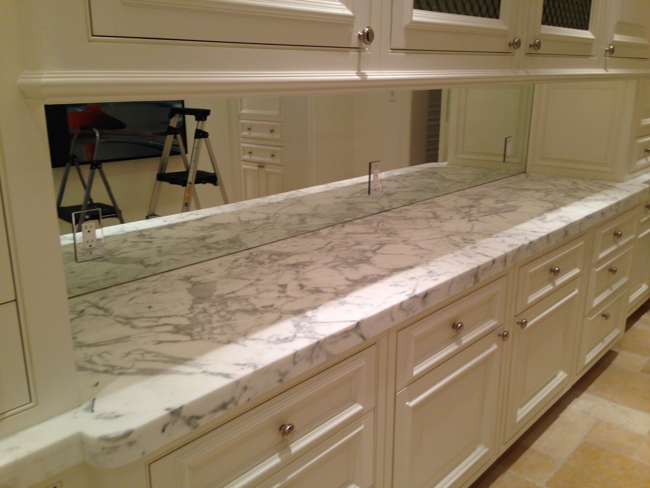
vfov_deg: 42.9
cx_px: 325
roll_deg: -0.3
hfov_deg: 55.4
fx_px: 620
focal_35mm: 33
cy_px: 244
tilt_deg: -15.0
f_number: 2.4
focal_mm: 4.12
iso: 50
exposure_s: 1/30
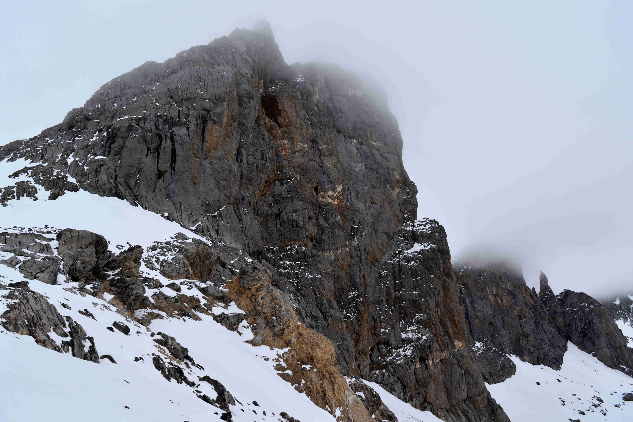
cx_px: 316
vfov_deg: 47.9
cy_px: 211
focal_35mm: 27
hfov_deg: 67.4
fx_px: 475
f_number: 10
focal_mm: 18
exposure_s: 1/400
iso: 200
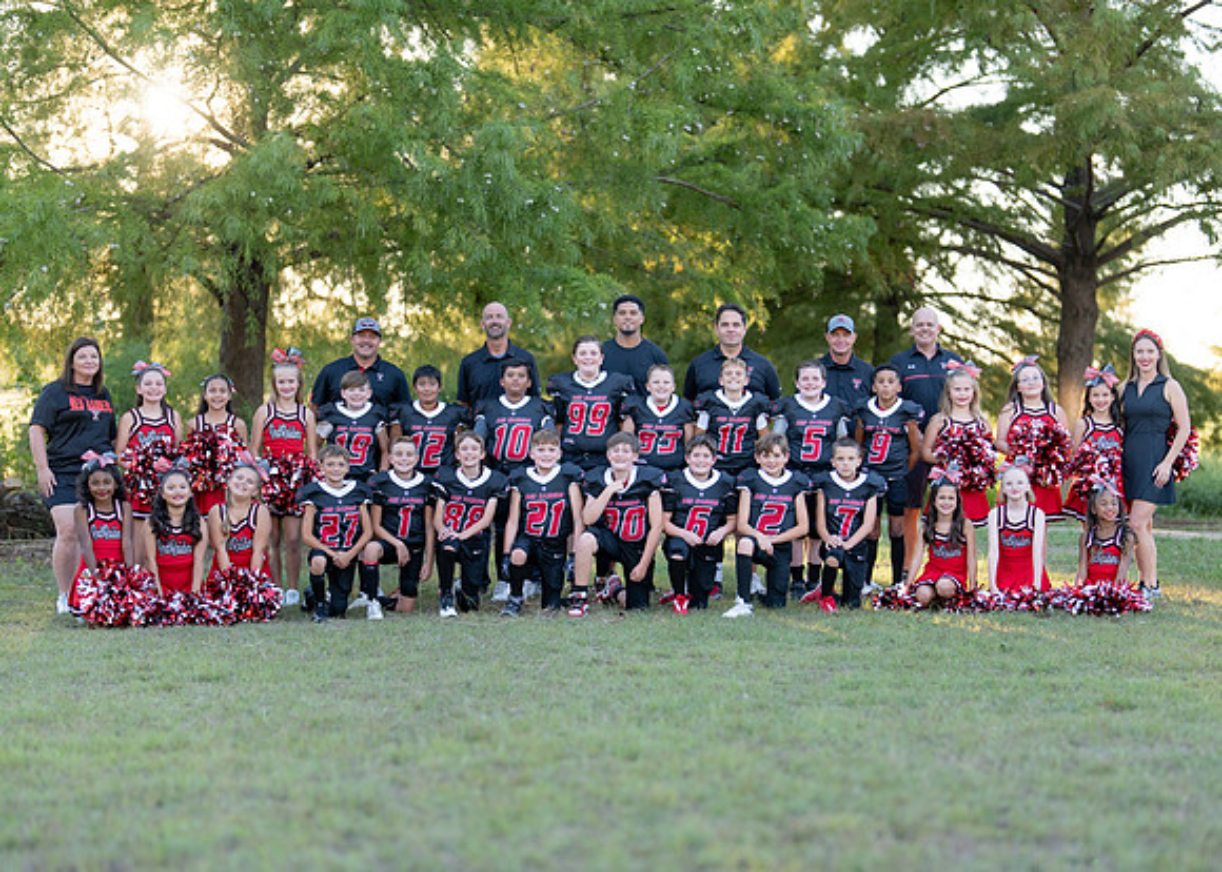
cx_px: 636
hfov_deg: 30.6
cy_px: 484
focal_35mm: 64
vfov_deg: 22.1
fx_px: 2234
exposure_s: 1/1250
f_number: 1.2
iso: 200
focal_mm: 50
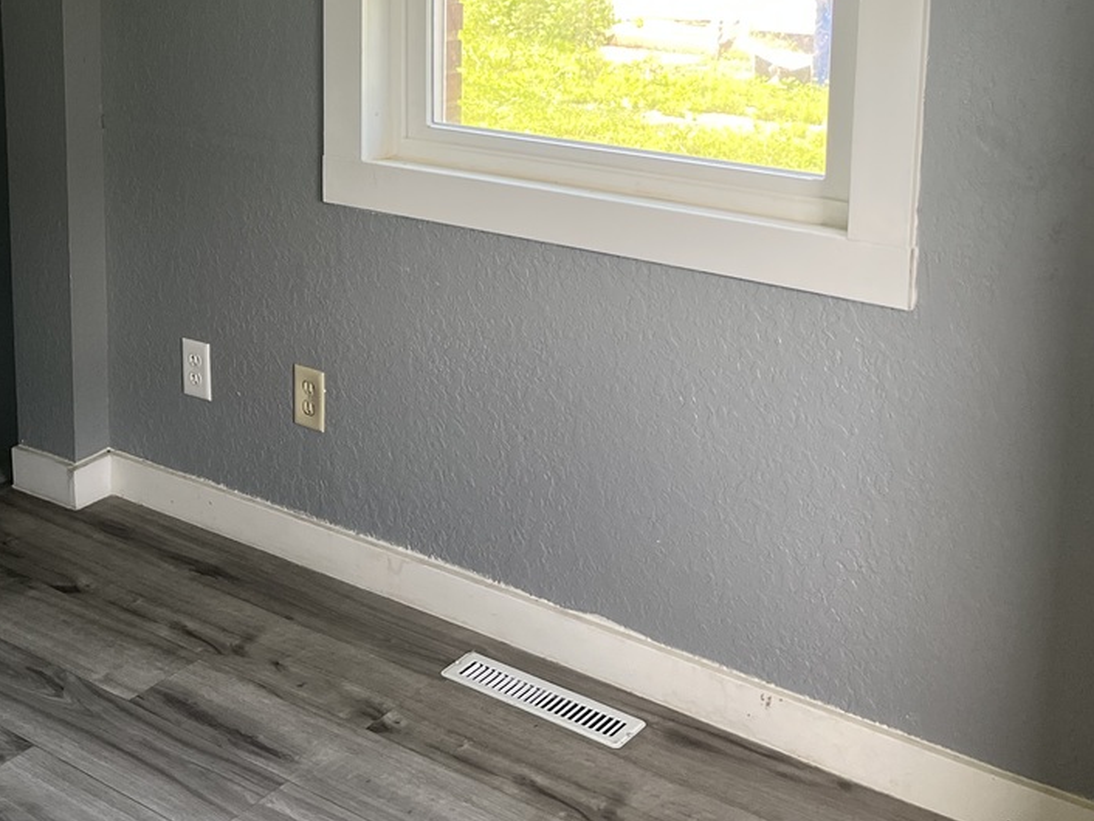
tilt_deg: -10.5
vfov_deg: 26.8
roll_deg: +0.2
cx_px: 228
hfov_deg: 35.1
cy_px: 122
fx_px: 1676
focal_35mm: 53
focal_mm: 5.1
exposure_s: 1/121
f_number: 1.6
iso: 125
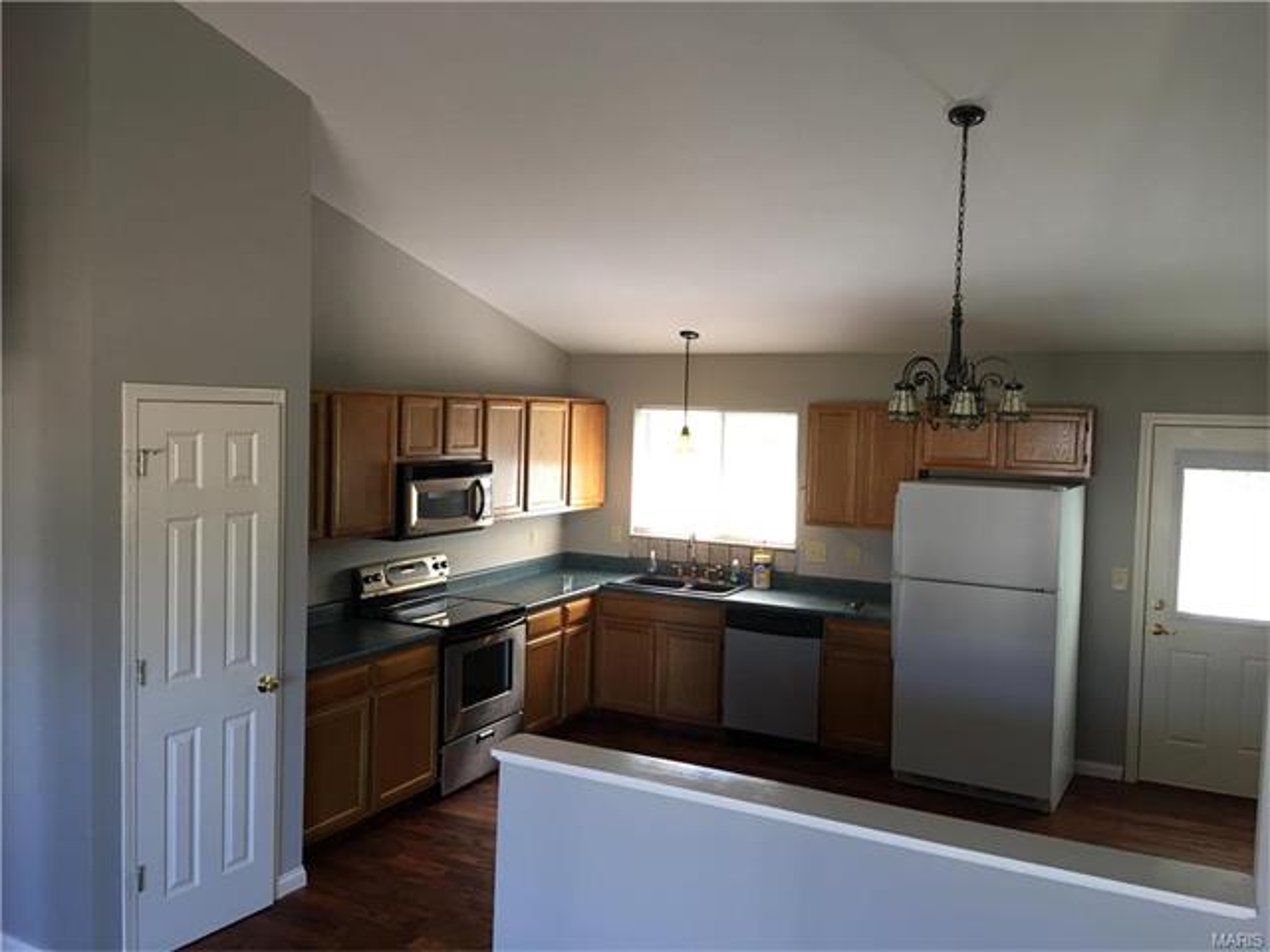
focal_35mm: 29
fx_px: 1064
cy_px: 476
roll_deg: -1.5
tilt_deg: -2.1
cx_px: 635
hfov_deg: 61.7
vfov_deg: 48.2
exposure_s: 1/15
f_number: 2.2
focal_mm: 4.15
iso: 32
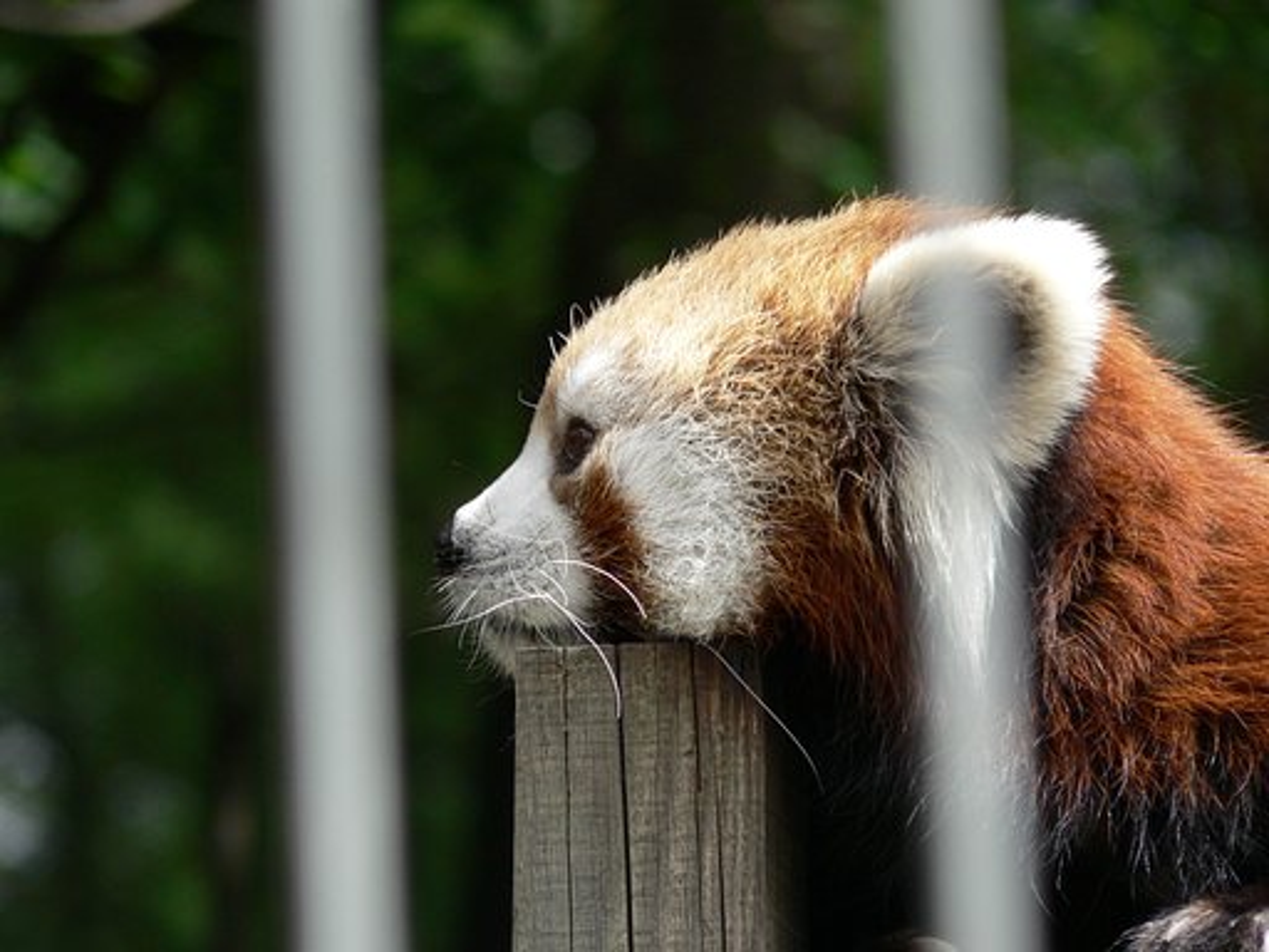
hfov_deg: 5.0
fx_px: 14554
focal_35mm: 397
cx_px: 634
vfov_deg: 3.7
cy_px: 476
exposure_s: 1/320
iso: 100
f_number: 4
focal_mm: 66.1
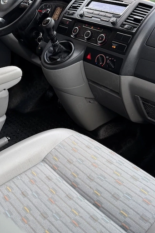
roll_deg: -7.2
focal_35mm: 39
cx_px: 52
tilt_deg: -25.9
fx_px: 252
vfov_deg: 49.4
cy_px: 100
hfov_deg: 33.9
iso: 200
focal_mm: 6.76
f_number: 1.78
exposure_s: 1/62
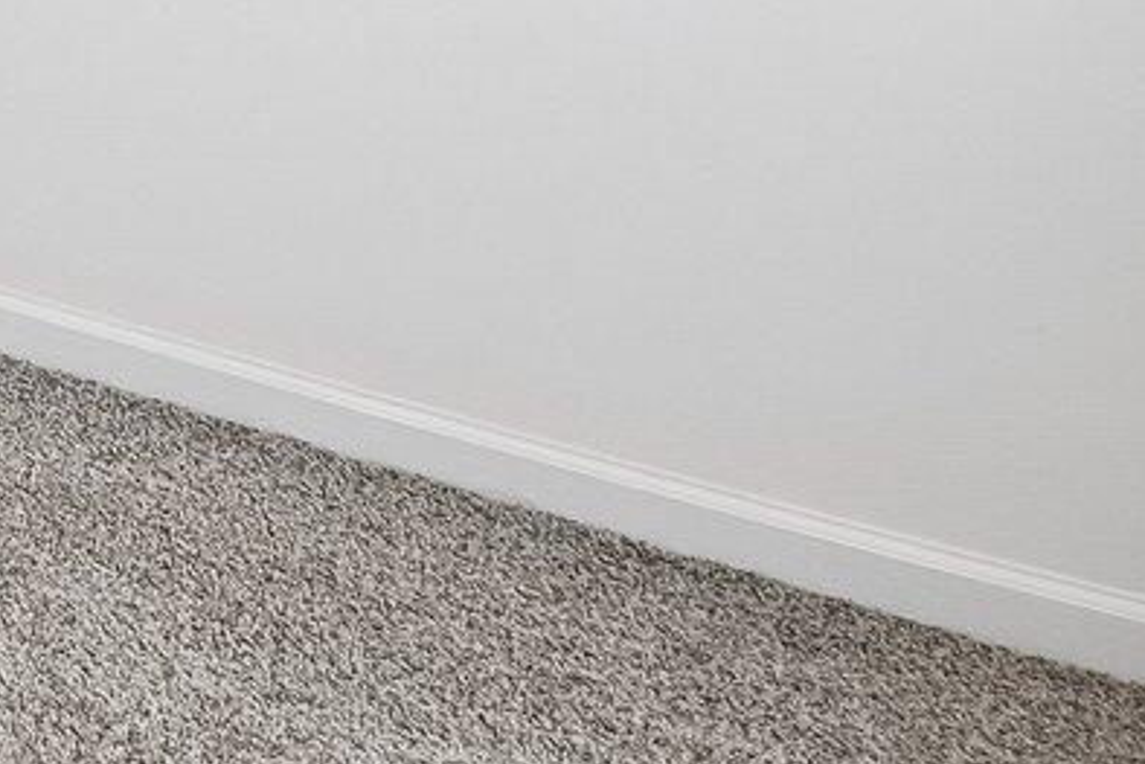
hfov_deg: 15.6
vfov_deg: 14.7
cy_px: -716
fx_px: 2482
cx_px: -1520
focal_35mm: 78
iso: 400
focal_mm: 10
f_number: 8
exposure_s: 1/20
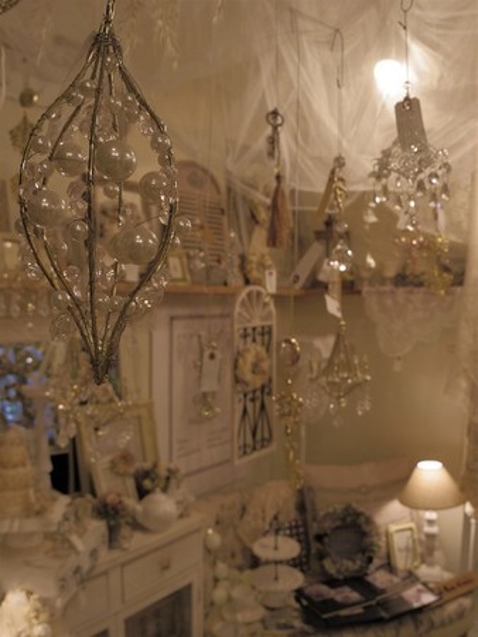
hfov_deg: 51.4
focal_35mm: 27
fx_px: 497
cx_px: 239
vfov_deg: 65.3
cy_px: 318
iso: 200
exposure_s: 1/80
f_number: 2.8
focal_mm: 5
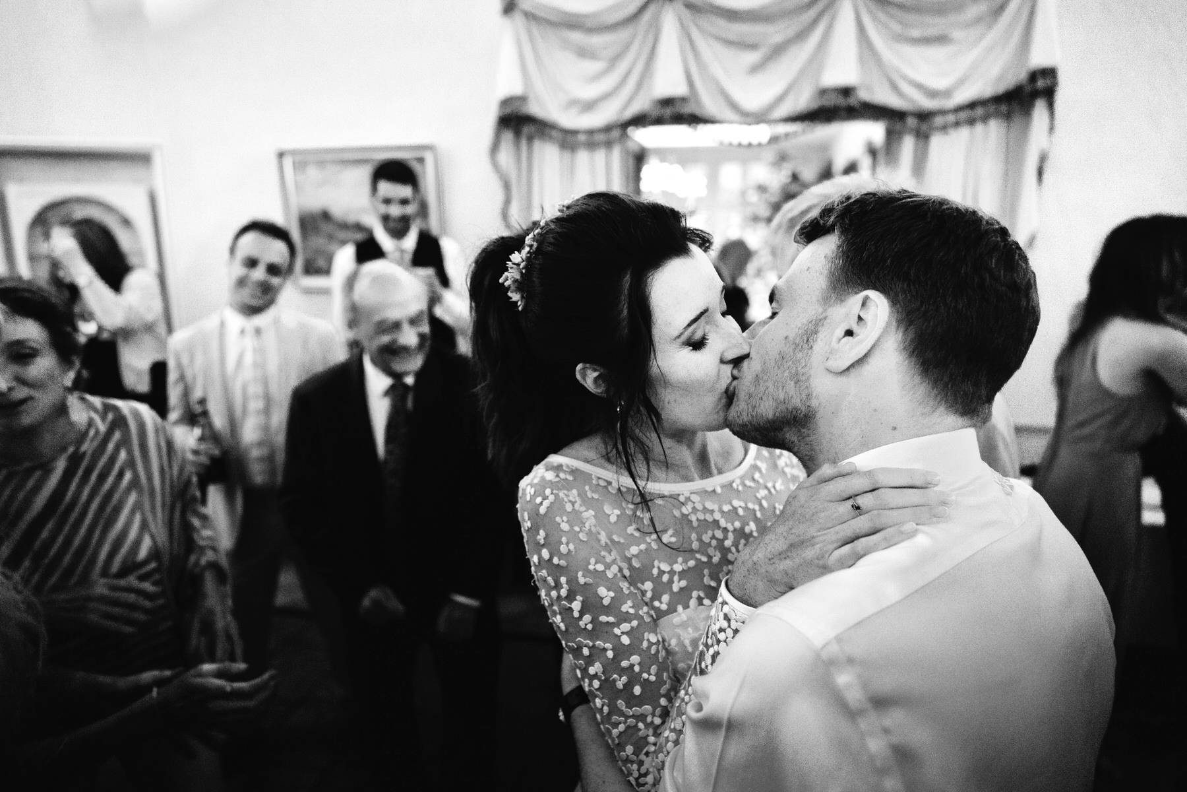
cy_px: 396
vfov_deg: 51.3
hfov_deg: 71.5
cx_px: 594
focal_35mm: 25
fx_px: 824
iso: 6400
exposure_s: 1/250
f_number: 2.2
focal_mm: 25
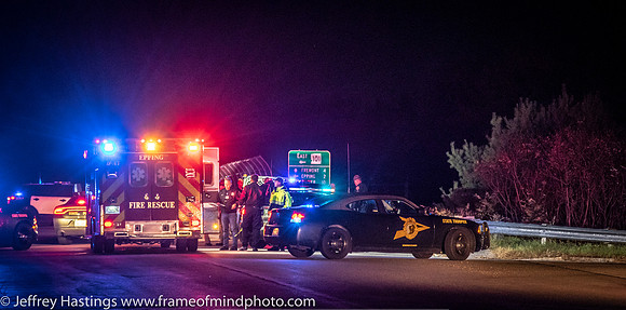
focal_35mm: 183
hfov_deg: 12.1
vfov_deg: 6.0
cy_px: 173
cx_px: 301
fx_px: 2961
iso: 2000
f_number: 4.5
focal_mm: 105
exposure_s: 1/50
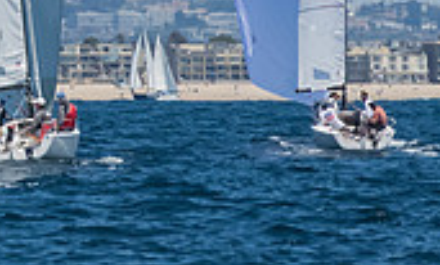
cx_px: -284
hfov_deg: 2.1
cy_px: -179
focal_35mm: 1010
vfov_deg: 1.3
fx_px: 11990
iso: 640
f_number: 14
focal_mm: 165
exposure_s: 1/800
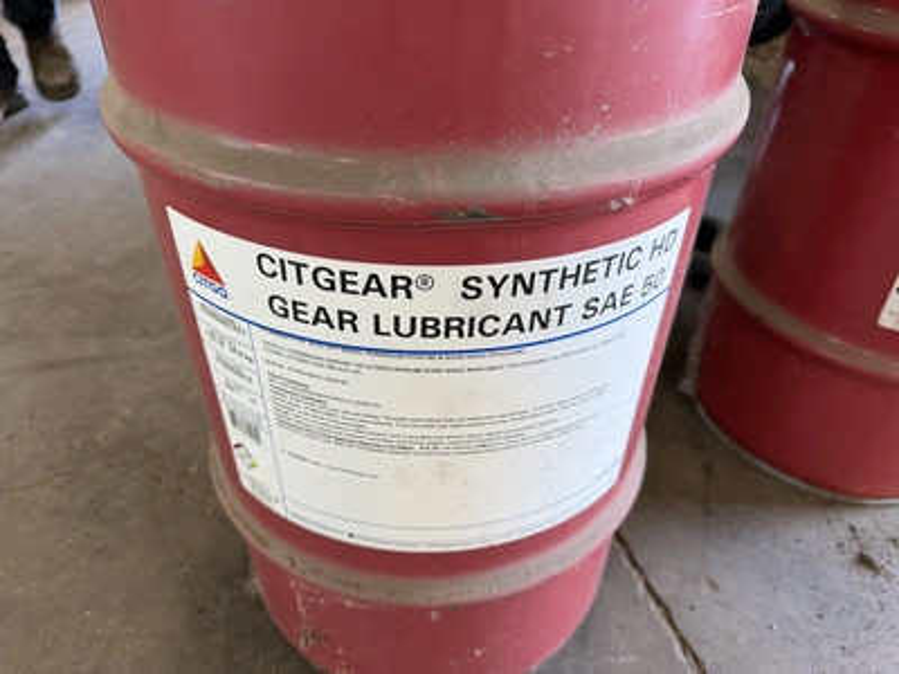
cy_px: 337
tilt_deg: -35.4
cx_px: 450
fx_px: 623
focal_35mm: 24
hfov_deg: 71.6
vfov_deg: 56.8
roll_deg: -0.1
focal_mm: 6.76
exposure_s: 1/120
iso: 200
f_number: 1.78
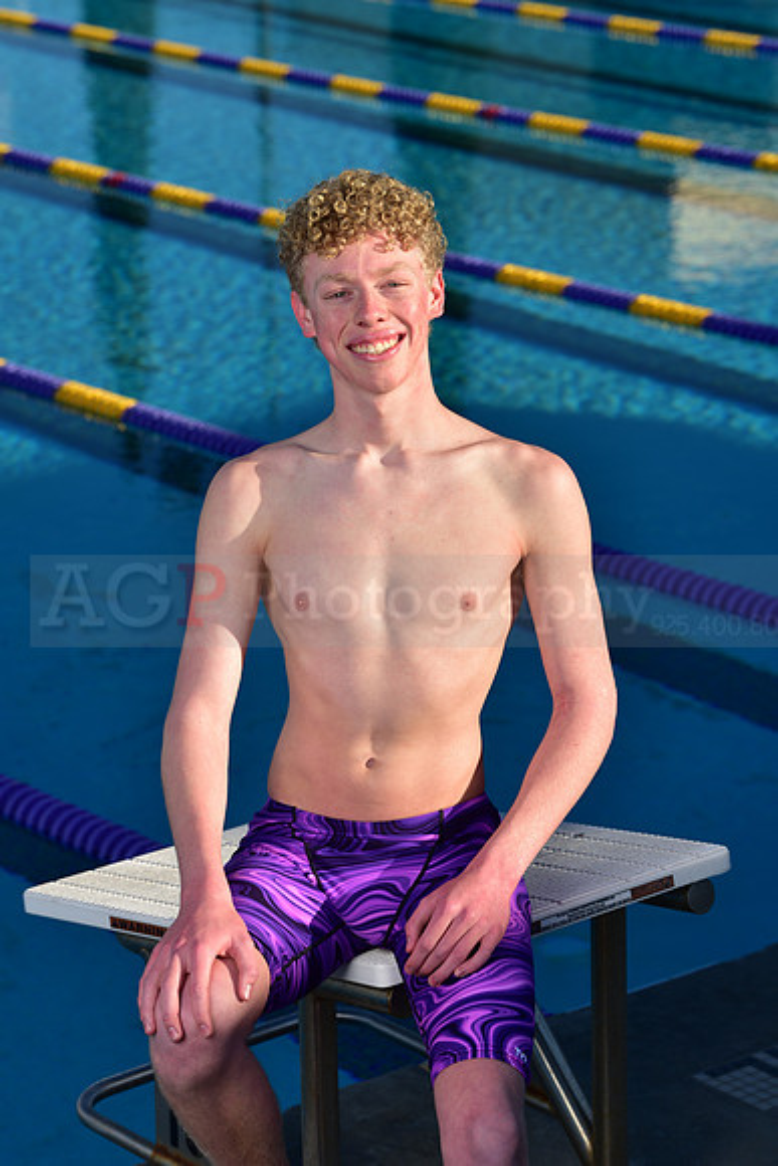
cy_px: 583
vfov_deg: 18.3
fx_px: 3628
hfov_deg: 12.2
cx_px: 389
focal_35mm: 112
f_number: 7.1
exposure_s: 1/250
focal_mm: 112
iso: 64
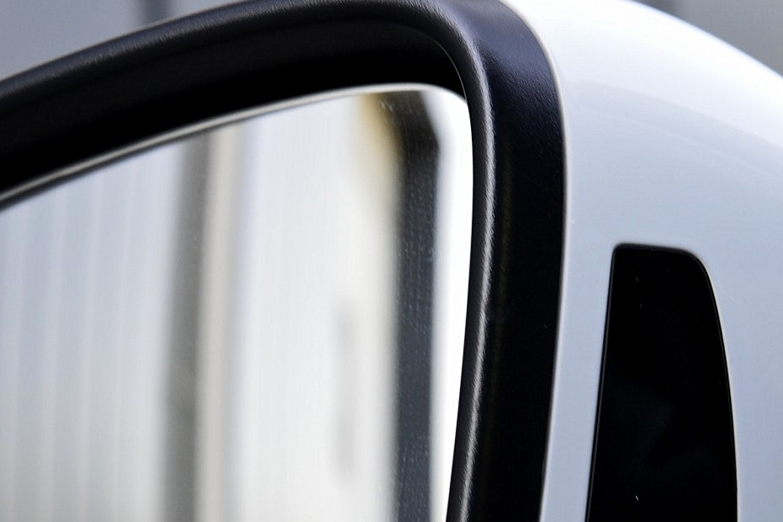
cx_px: 596
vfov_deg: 9.5
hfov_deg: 14.2
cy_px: 388
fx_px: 3128
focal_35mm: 144
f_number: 8
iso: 450
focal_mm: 55
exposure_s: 1/60
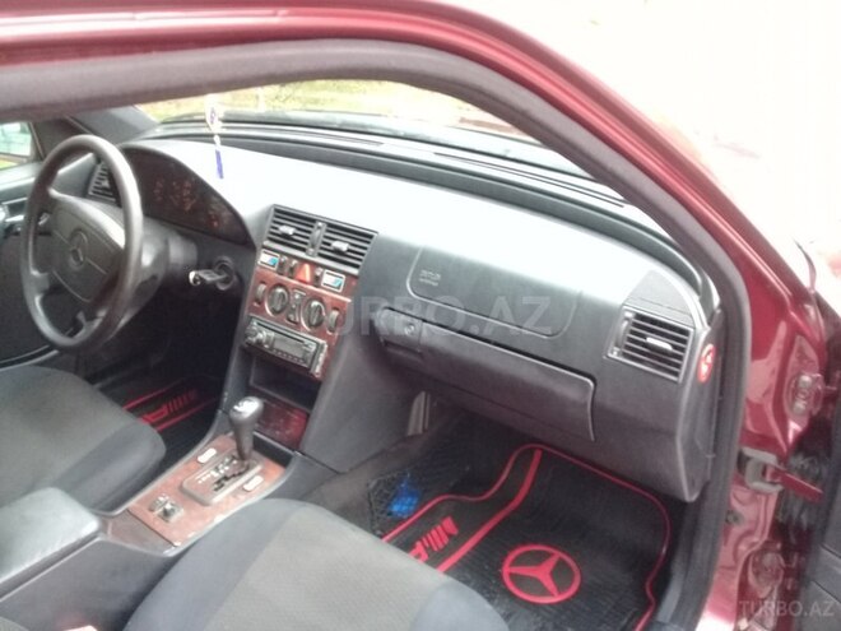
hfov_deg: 58.4
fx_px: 753
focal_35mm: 31
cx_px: 420
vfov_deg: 45.4
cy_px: 316
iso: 160
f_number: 2.2
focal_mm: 3.3
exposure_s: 1/25
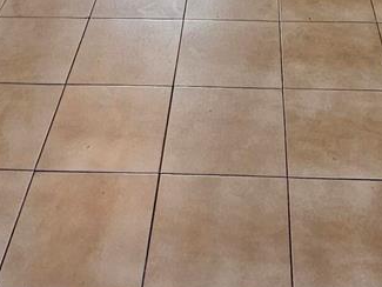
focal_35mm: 64
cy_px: -387
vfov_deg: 14.9
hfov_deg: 30.2
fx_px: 707
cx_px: 220
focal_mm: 2.2
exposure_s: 1/60
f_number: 2.2
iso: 200
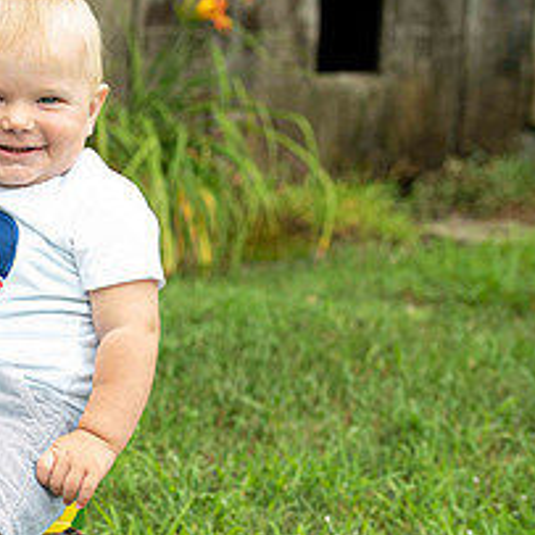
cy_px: 394
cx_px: -61
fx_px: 2973
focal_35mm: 170
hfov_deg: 10.2
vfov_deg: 10.3
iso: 400
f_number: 3.5
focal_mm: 70
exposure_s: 1/250
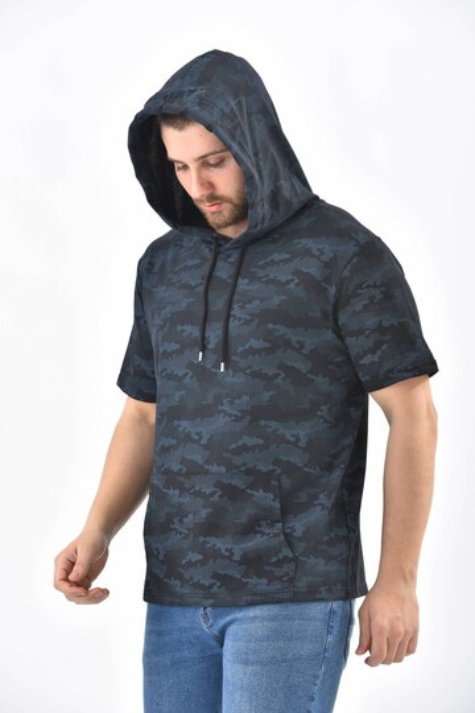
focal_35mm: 122
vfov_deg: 16.8
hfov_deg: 11.2
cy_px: 356
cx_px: 238
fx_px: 2414
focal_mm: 122
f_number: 7.1
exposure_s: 1/160
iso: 100
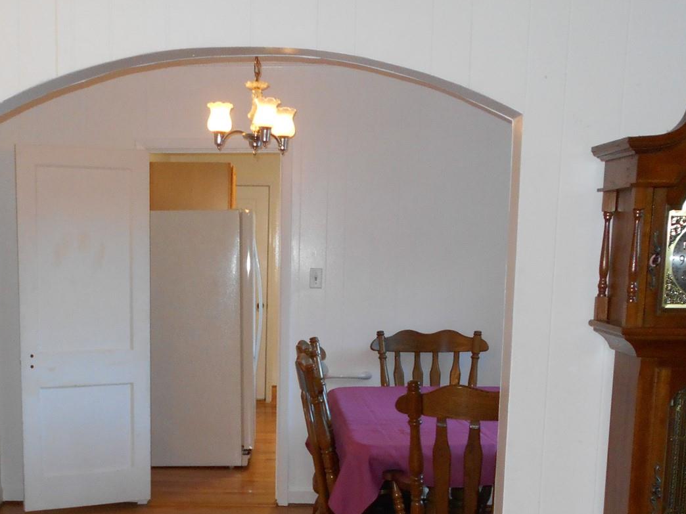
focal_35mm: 51
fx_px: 1011
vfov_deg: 27.9
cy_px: 424
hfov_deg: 37.0
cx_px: 221
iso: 220
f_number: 3.2
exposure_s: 1/25
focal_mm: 4.6
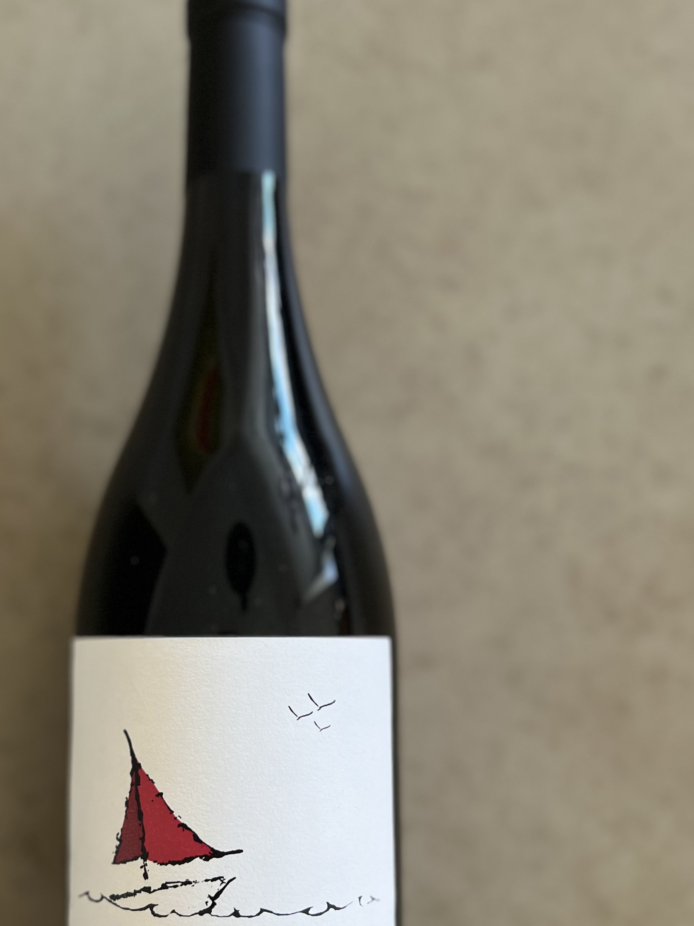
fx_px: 989
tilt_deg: -85.1
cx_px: 231
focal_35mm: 37
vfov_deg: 49.7
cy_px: 573
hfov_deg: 38.2
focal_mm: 5.7
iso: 125
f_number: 1.5
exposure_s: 1/121
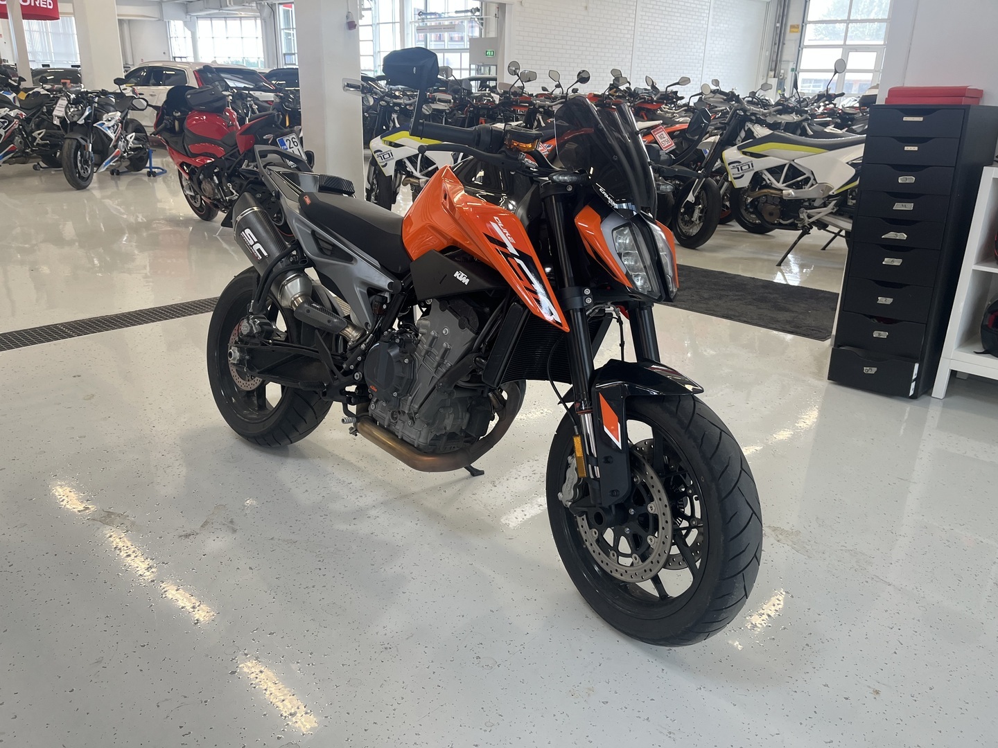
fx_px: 750
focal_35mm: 26
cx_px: 499
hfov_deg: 67.3
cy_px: 374
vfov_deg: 53.1
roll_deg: -0.7
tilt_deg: -19.9
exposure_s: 1/100
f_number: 1.6
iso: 80
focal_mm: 5.1
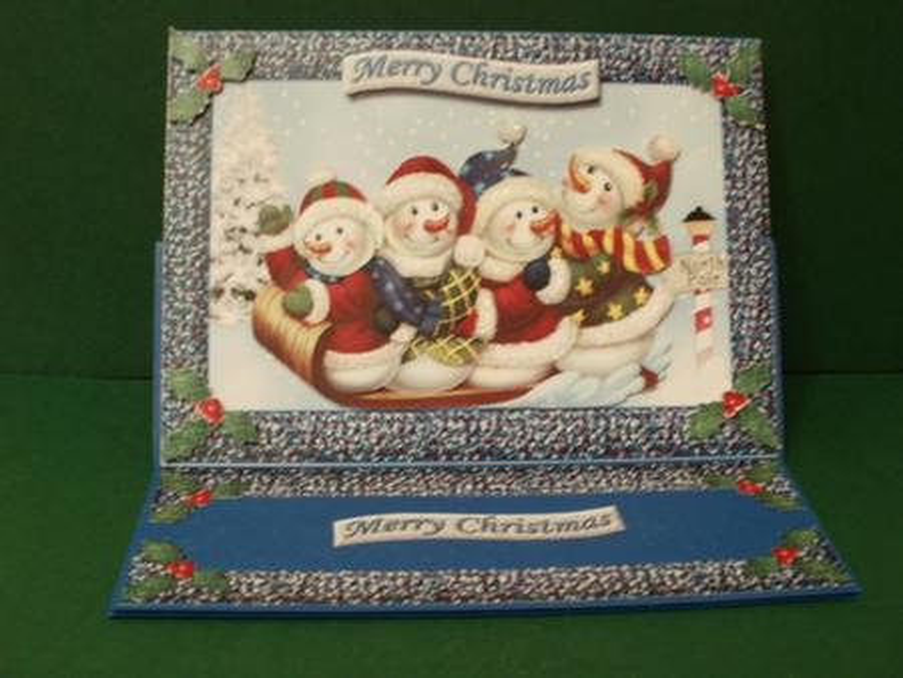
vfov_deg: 32.9
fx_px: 1148
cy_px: 339
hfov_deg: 42.9
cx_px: 452
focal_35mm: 44
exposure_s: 1/2
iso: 160
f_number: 4
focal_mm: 7.7
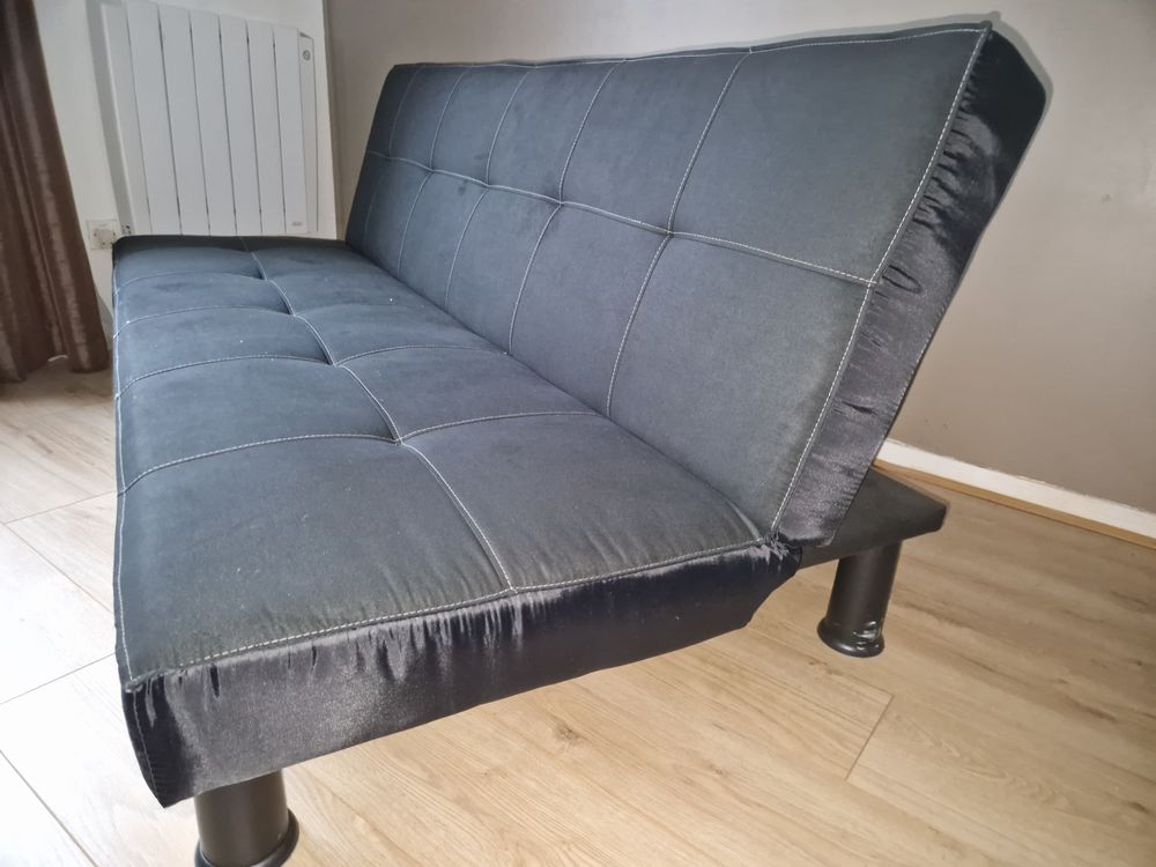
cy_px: 434
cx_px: 578
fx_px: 768
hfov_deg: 73.9
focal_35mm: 23
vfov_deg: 58.9
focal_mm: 5.4
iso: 1000
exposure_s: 1/25
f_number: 1.8
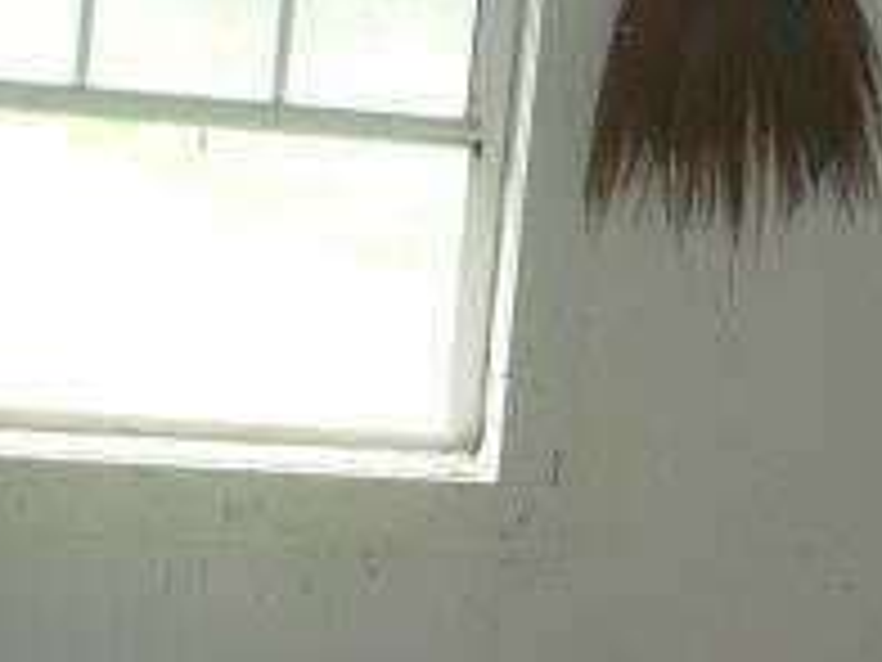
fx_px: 3083
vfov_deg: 12.2
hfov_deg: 16.1
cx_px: 788
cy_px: 270
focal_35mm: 121
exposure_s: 1/30
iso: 125
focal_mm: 6.1
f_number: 2.8
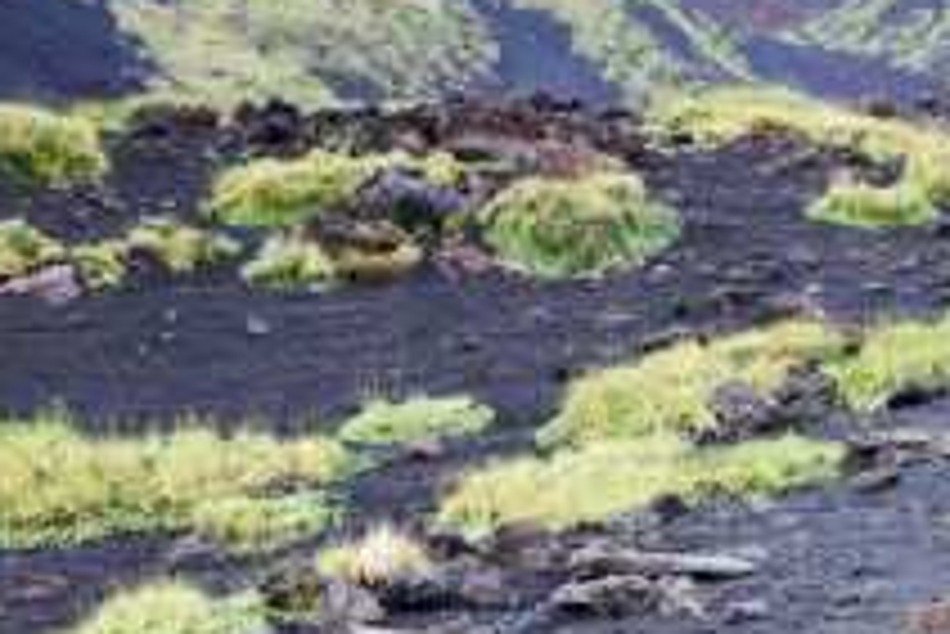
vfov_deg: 8.8
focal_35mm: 149
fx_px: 3935
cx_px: 1265
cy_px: 1142
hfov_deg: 13.2
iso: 200
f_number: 8
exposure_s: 1/20
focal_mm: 35
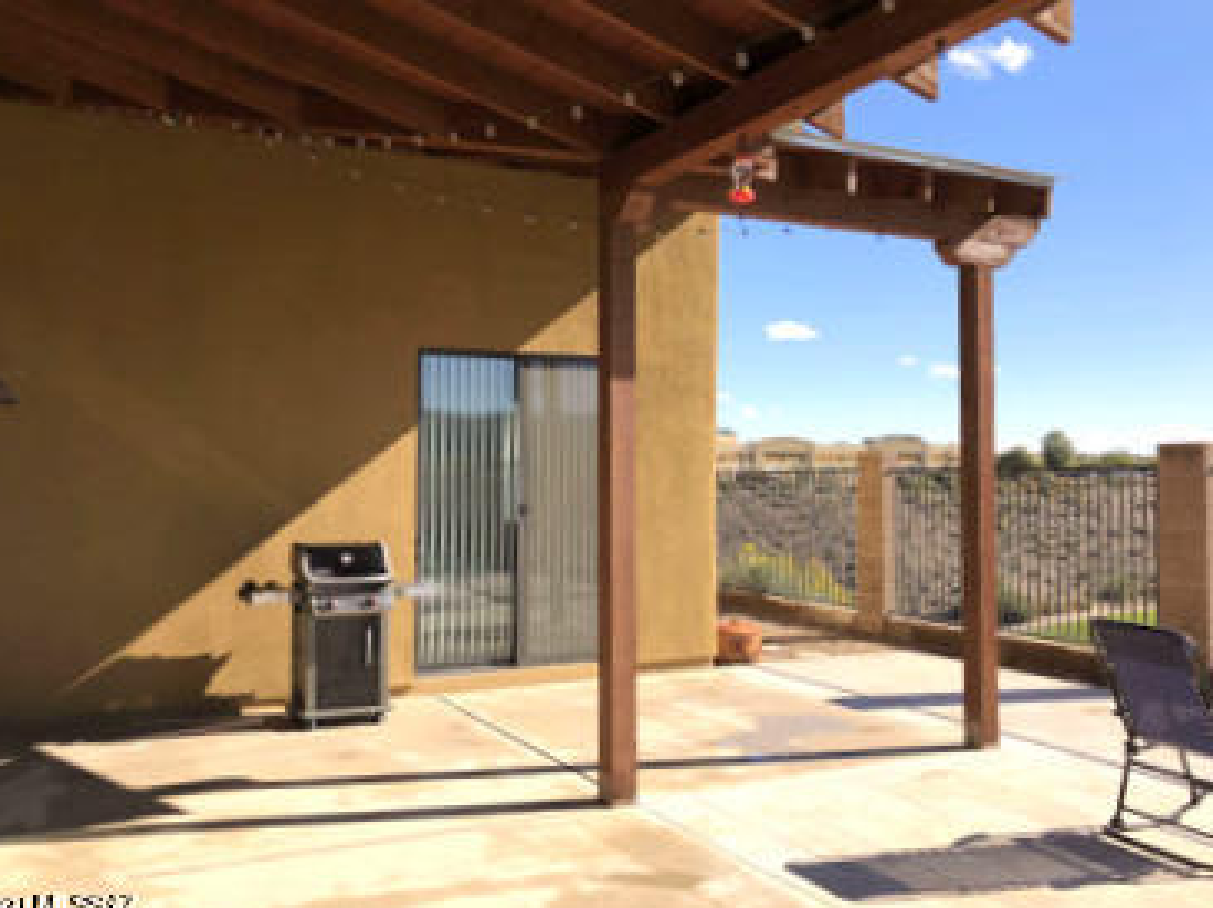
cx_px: 590
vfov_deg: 46.7
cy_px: 461
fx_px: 1051
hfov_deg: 60.0
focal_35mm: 30
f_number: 1.8
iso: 20
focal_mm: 3.99
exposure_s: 1/2404
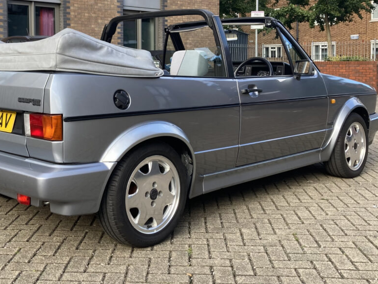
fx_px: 404
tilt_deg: -2.2
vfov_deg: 38.6
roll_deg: +0.5
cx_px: 154
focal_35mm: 37
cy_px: 122
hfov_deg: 49.9
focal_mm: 3.99
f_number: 1.8
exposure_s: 1/121
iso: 25
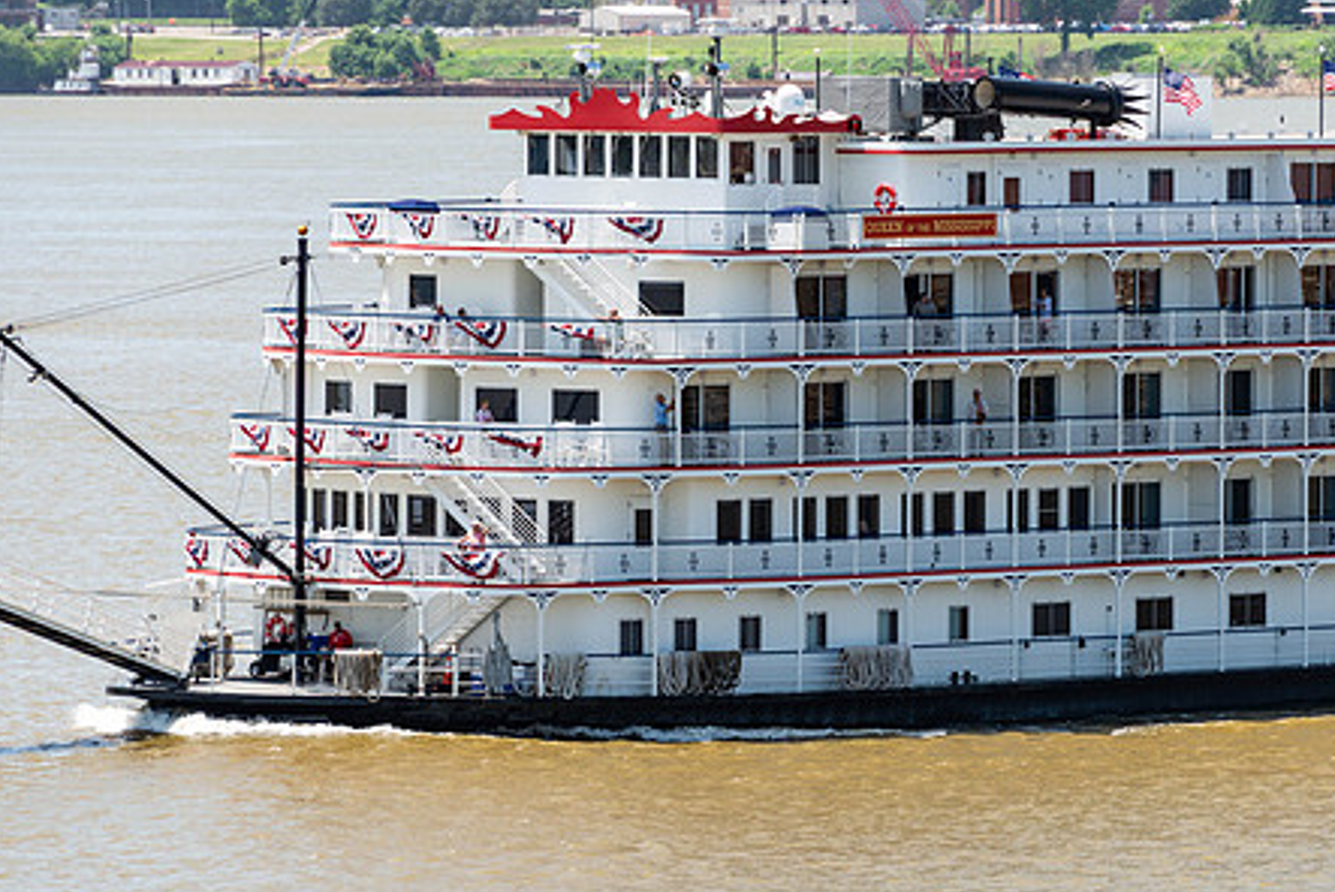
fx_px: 12134
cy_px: 399
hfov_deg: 6.3
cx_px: 759
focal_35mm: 327
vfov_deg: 4.2
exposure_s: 1/250
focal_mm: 250
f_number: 8
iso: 125
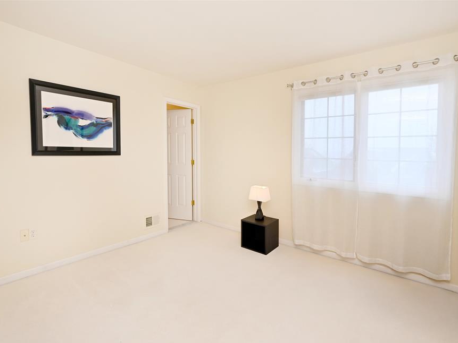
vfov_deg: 78.1
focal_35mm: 16
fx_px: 212
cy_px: 181
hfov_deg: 94.0
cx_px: 199
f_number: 11
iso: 800
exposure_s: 1/60
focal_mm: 14
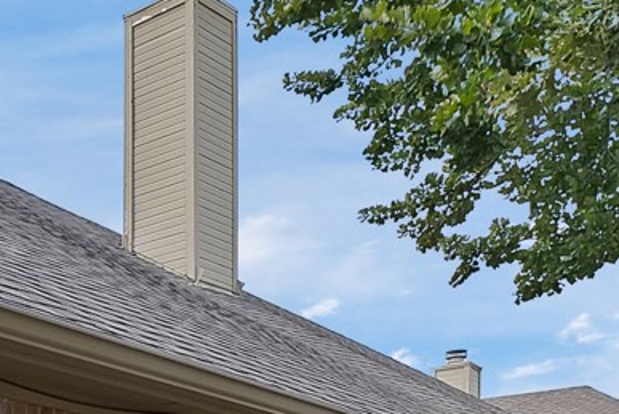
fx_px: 1067
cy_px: 625
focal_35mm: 62
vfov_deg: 19.2
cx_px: -171
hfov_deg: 27.4
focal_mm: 12
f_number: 9
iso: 640
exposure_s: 1/100
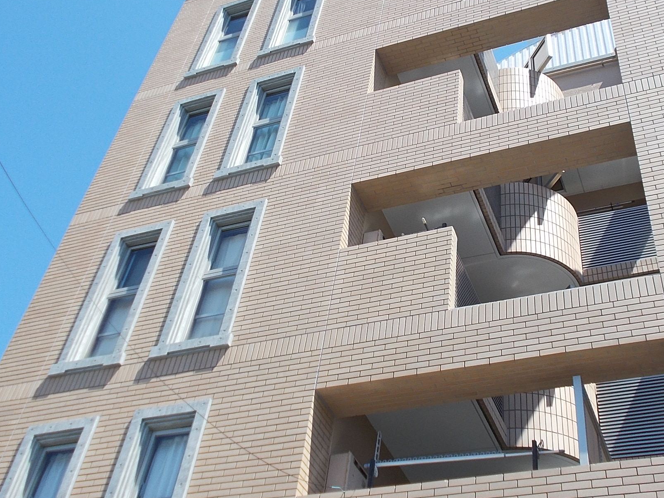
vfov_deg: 30.0
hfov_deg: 39.6
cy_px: 154
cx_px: 383
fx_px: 921
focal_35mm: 48
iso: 80
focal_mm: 6
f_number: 3.6
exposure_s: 1/500
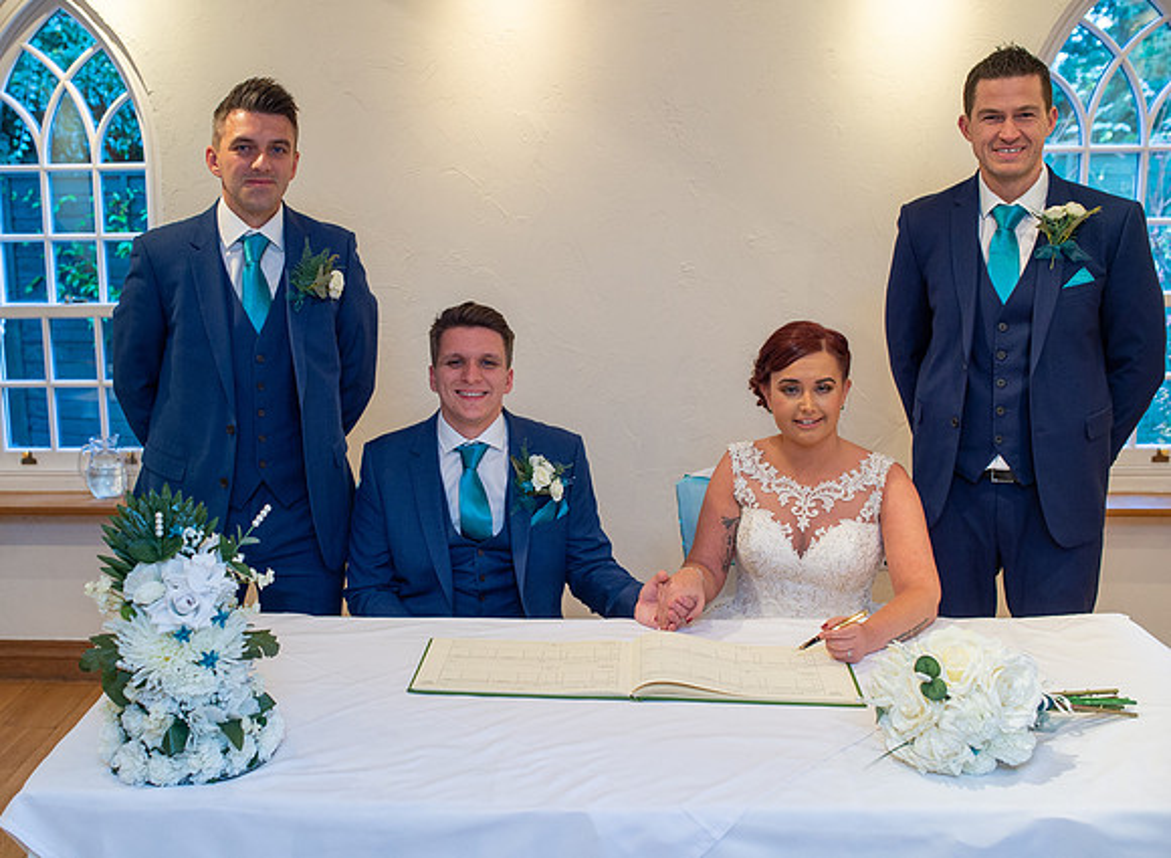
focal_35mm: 40
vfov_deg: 35.6
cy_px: 404
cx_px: 485
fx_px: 1338
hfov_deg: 47.1
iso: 640
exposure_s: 1/80
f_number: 4
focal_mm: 35
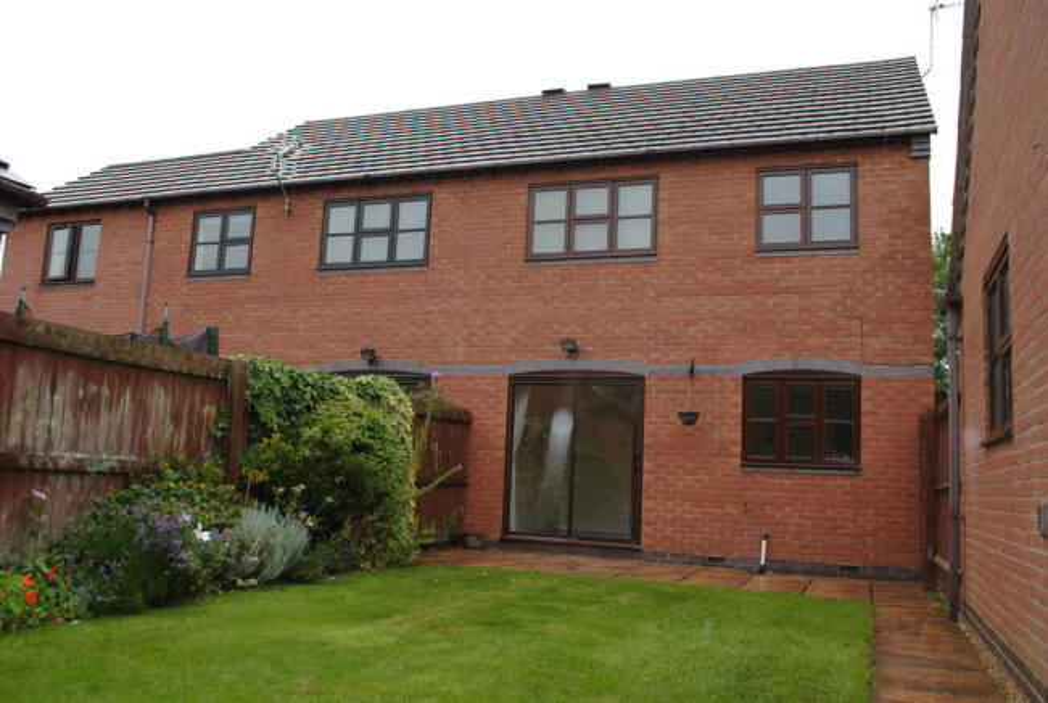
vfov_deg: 43.8
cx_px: 524
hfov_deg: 61.8
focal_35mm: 30
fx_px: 875
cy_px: 352
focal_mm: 20
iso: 100
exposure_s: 1/200
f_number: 5.6
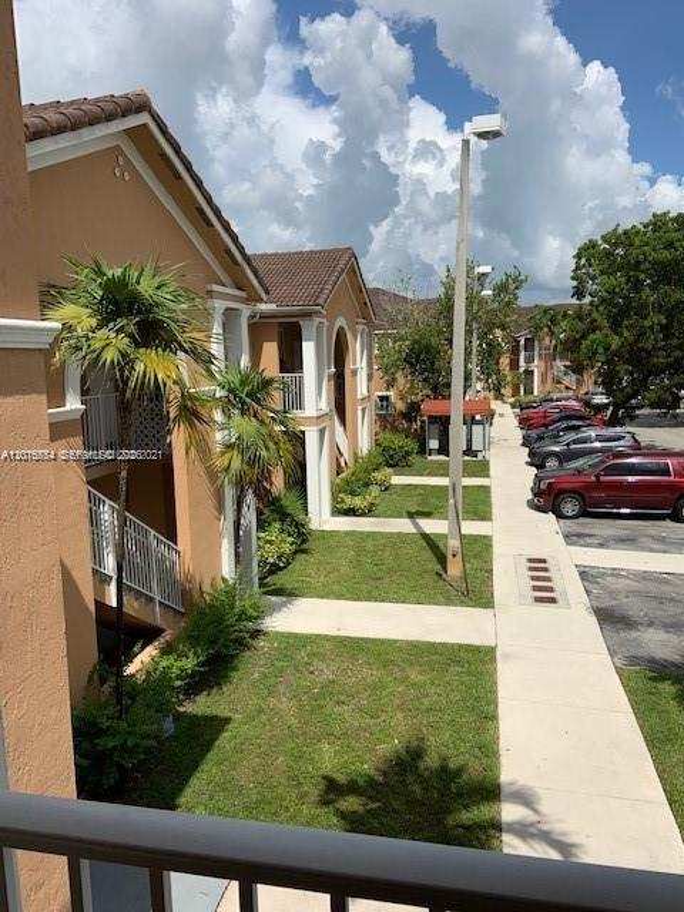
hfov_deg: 53.1
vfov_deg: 67.3
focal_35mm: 26
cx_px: 342
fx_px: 685
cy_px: 456
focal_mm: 4.25
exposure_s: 1/4274
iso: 25
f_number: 1.8
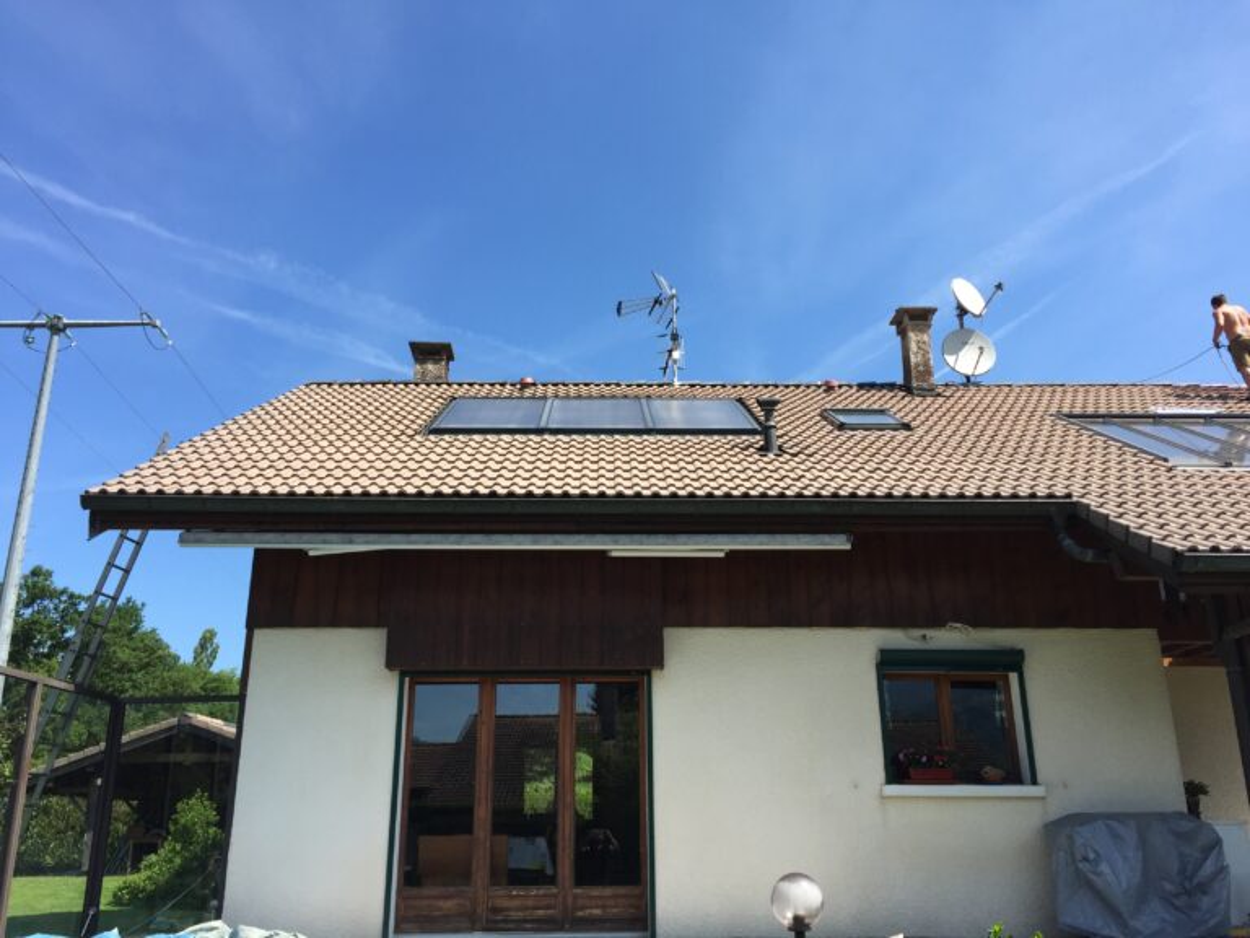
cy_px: 469
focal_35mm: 29
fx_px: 1047
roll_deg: -0.4
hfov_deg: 61.7
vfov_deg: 48.2
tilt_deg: +17.7
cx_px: 625
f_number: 2.2
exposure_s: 1/1163
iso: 32
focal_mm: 4.15
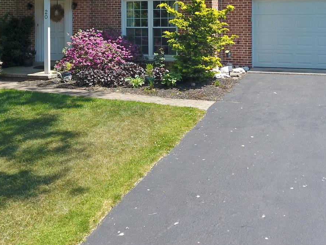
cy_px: 27
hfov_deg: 41.1
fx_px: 433
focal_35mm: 46
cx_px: 189
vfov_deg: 30.2
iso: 100
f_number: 2.8
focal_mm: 3.61
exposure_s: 1/431
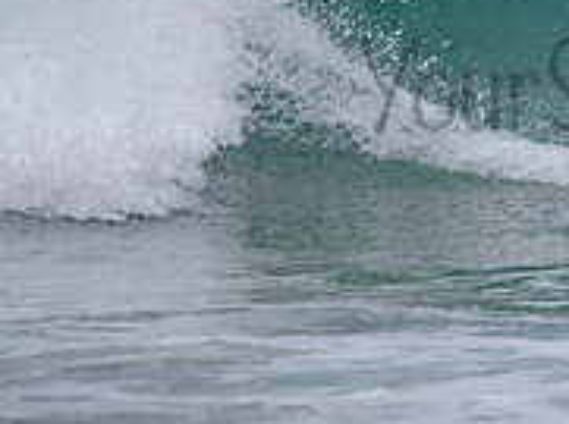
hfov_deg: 1.3
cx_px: 685
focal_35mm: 1544
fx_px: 25329
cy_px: 58
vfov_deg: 1.0
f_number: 5.6
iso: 220
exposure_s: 1/2000
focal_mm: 500
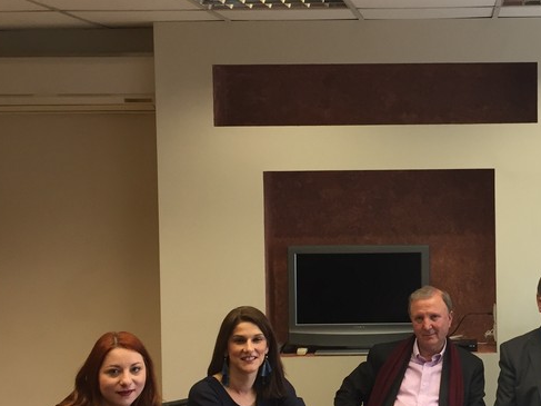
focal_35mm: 61
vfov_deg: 24.0
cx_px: 482
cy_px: 189
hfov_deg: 30.4
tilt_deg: -2.3
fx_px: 953
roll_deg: -0.1
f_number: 2.2
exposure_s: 1/33
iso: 40
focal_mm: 4.15
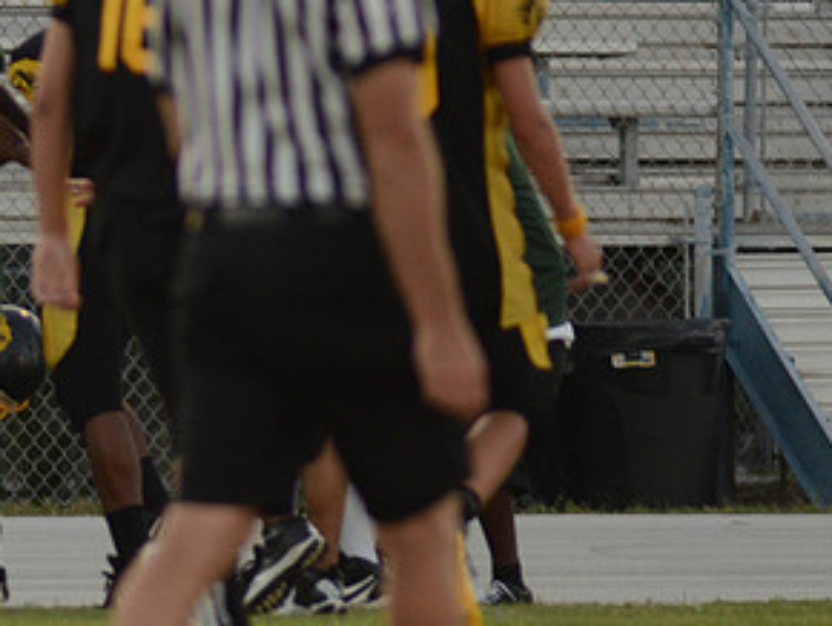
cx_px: 6
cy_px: 379
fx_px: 22155
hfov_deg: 2.2
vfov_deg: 1.6
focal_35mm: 921
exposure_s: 1/640
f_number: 5.6
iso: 1600
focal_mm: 320
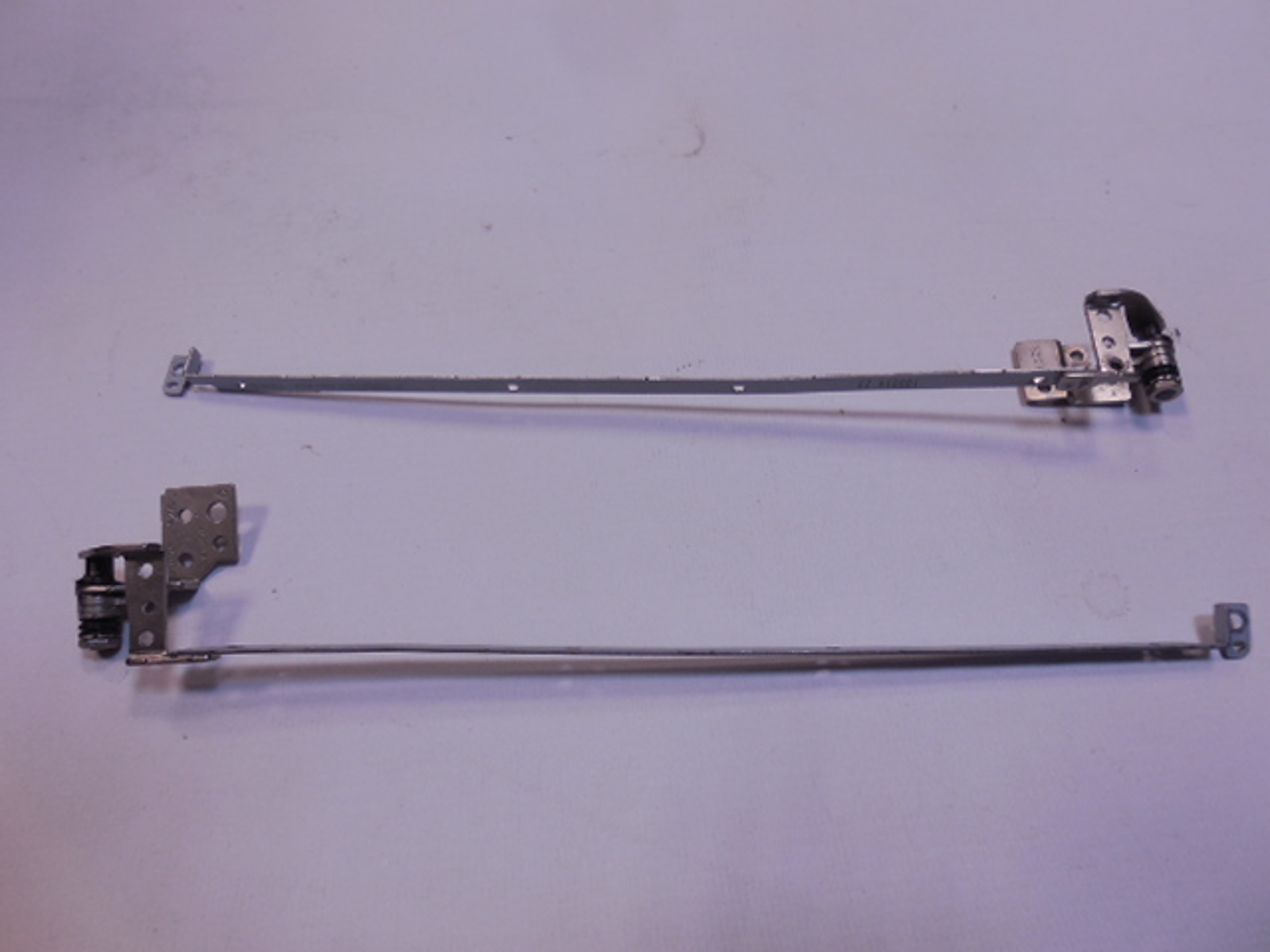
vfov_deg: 53.1
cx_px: 635
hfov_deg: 67.3
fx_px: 954
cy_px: 476
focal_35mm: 26
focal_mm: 4.6
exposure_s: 1/30
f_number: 3.5
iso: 160
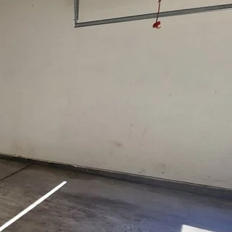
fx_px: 273
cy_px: 172
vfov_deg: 44.6
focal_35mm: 36
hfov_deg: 30.4
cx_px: -101
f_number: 2.2
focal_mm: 2.2
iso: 50
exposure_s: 1/120
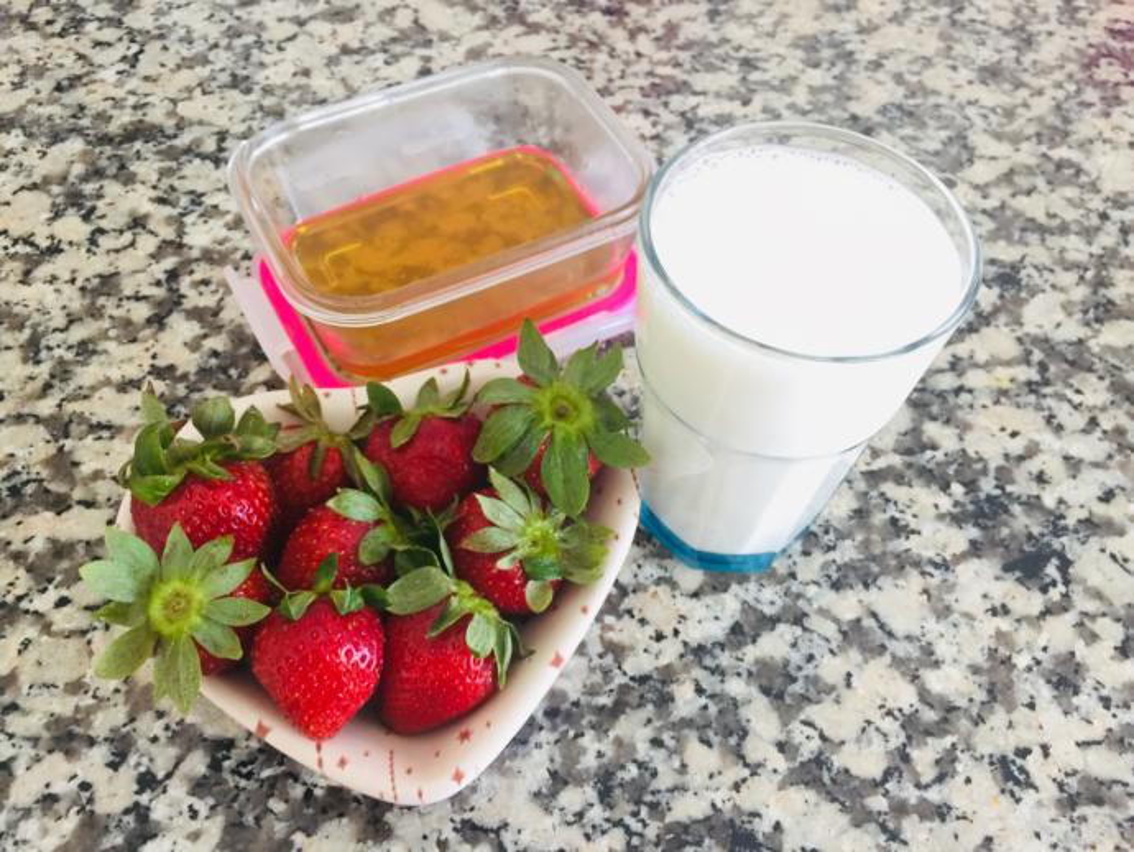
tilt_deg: -54.8
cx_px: 567
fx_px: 950
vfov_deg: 48.3
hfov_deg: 61.6
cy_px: 426
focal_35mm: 29
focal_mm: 4.15
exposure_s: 1/33
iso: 160
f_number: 2.2
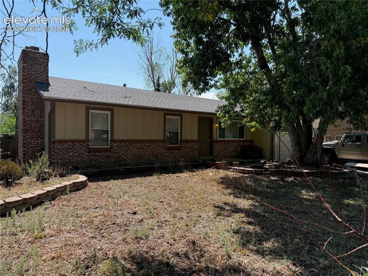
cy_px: 138
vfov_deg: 56.8
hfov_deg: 71.6
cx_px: 184
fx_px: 255
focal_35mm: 24
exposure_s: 1/3425
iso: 100
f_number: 1.78
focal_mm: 6.76
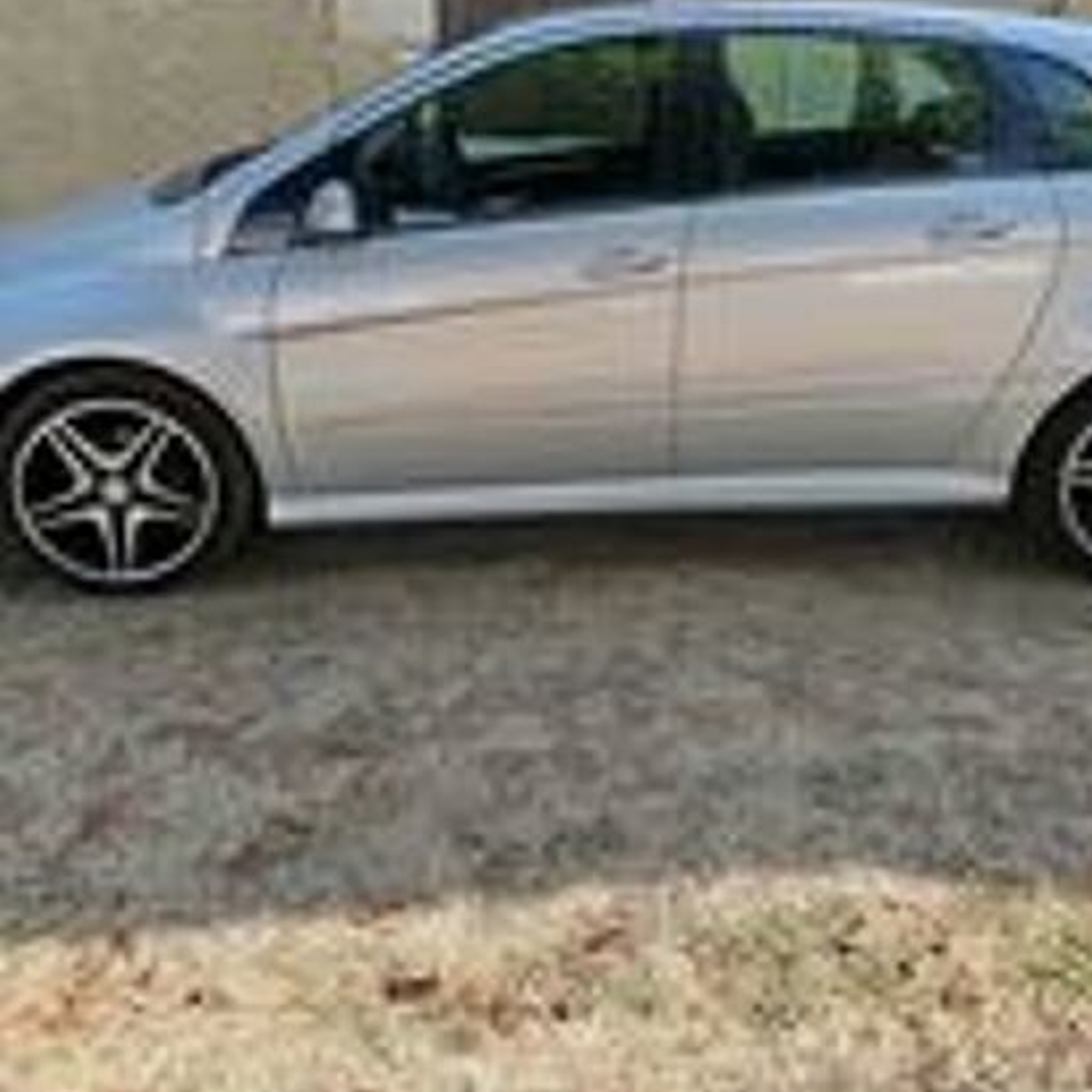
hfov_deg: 49.5
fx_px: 1178
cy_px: 324
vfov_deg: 48.5
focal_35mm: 33
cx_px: 635
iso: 50
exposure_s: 1/138
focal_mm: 5.31
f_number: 1.7
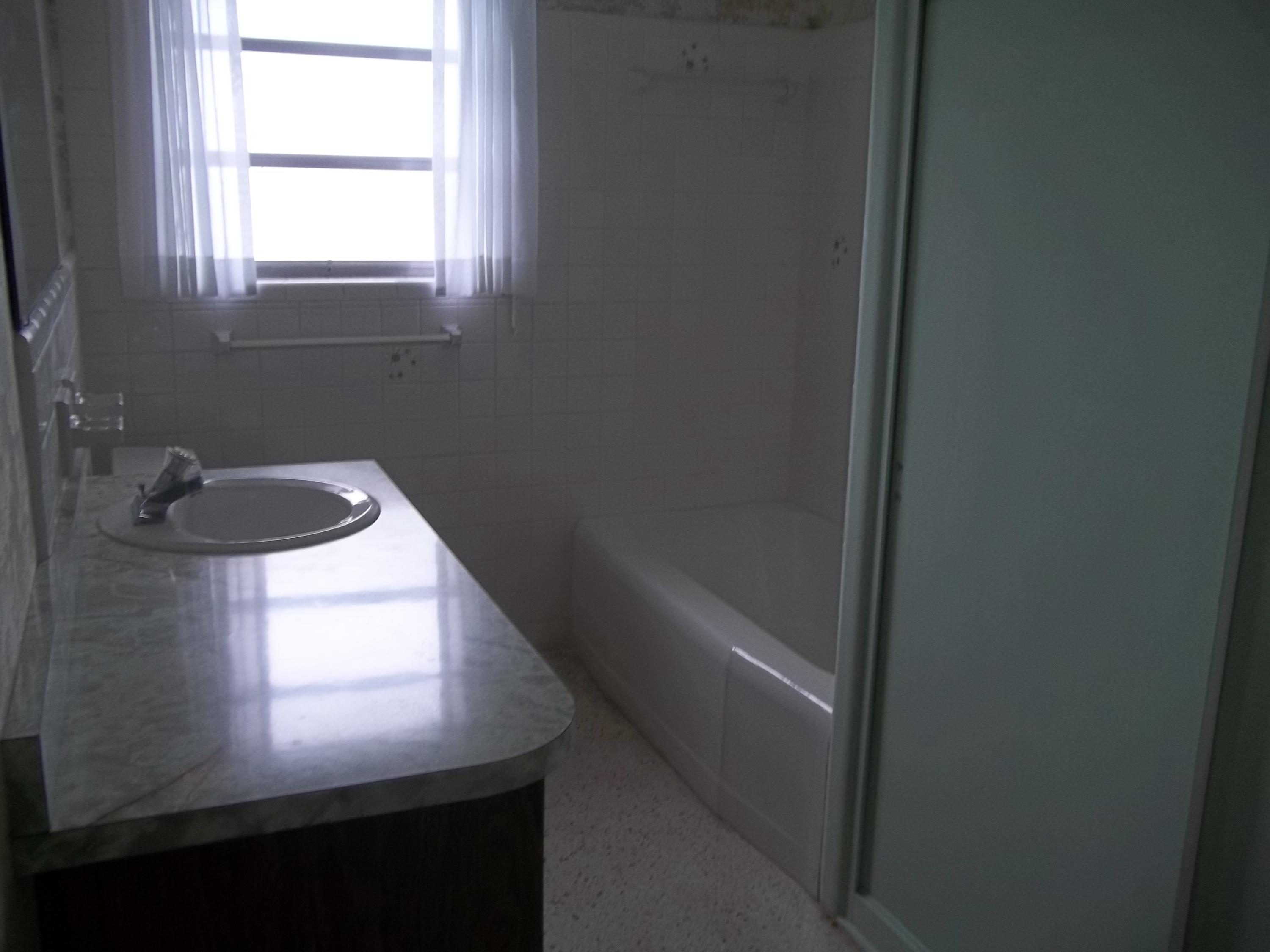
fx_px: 1174
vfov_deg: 44.2
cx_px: 635
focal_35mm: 32
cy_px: 476
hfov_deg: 56.8
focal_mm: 5.7
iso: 64
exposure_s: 1/50
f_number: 2.9
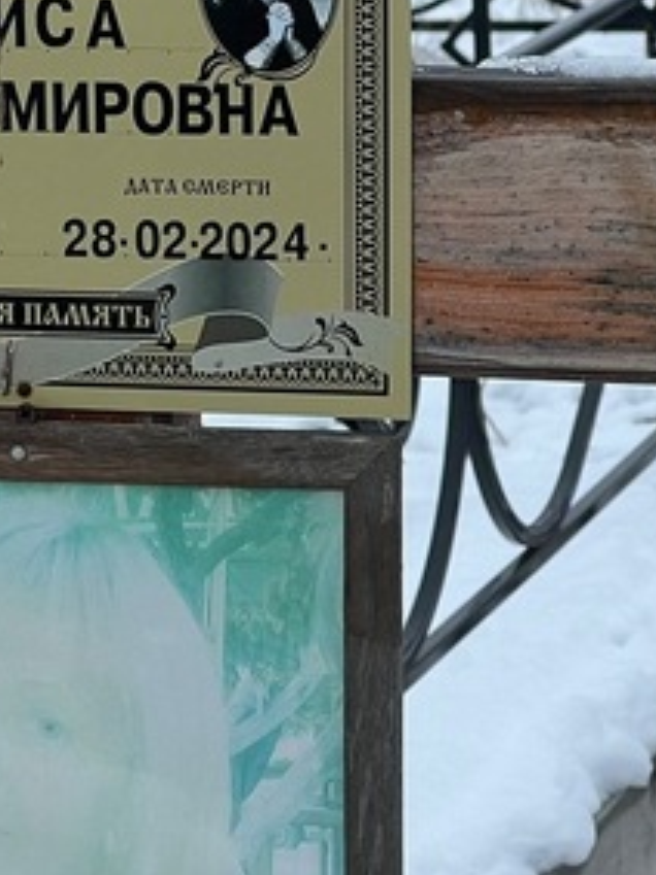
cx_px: -40
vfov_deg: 9.1
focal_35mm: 218
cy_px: 275
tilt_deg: -11.7
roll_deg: +3.0
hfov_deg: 6.8
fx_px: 5513
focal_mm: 9
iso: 32
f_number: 2.8
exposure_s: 1/99
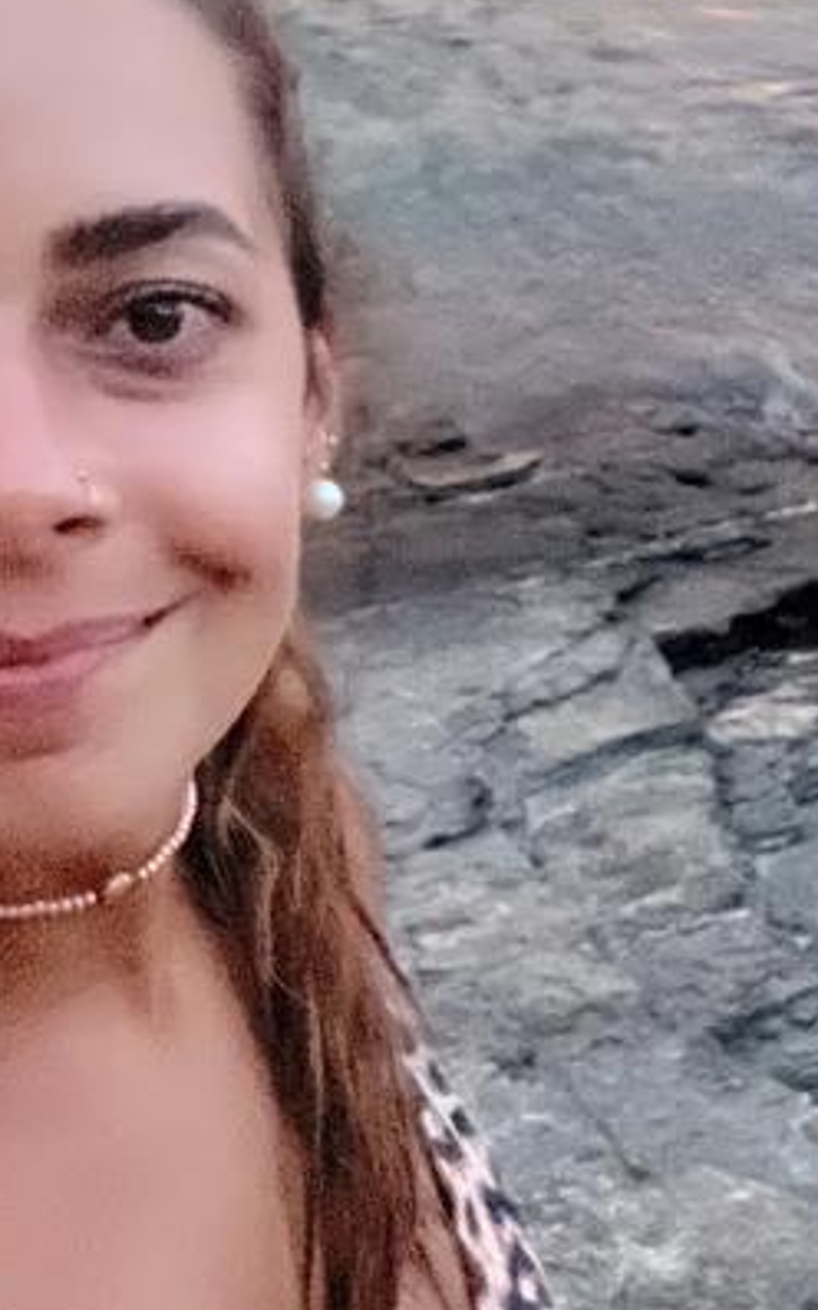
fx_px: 2284
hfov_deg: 20.3
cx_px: 373
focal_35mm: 64
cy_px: 379
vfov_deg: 31.6
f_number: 2.2
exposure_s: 1/15
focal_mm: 2.71
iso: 4000
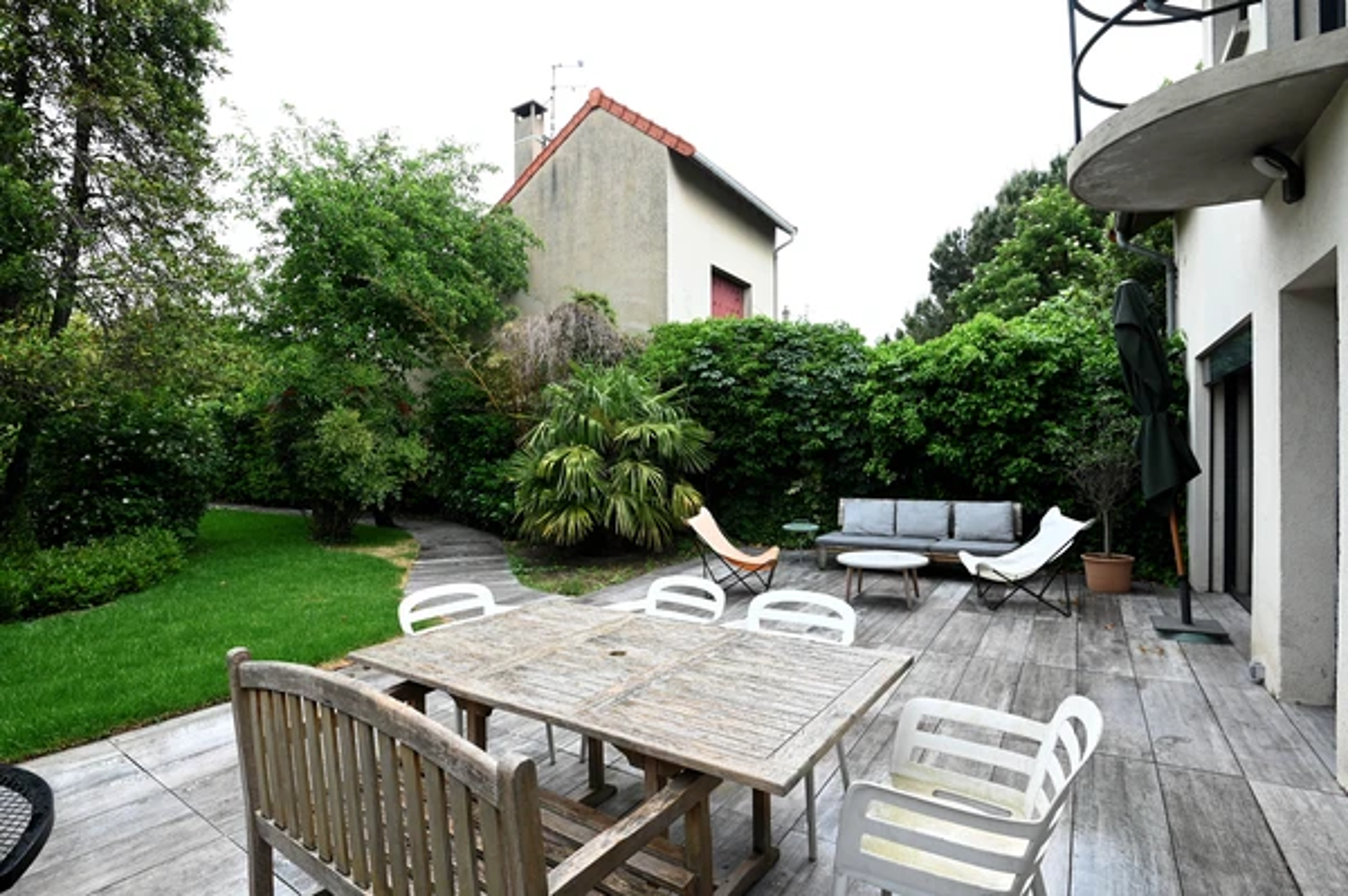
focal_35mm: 16
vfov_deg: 73.6
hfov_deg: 96.8
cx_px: 674
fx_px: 599
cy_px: 448
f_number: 11
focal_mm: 16
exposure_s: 1/15
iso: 200
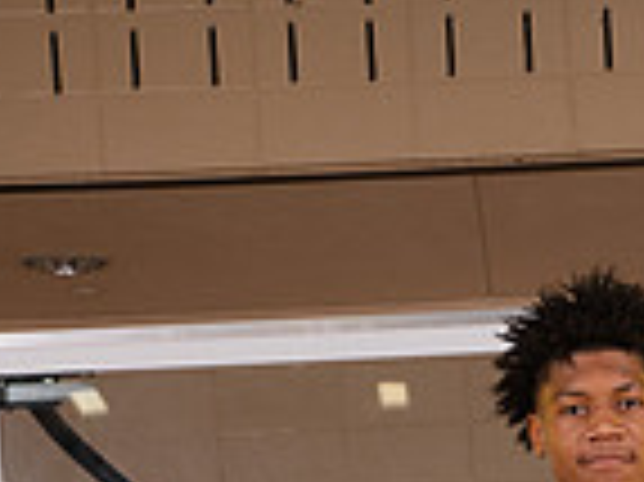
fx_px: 2584
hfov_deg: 14.0
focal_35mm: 139
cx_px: 603
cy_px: 1009
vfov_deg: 9.8
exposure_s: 1/320
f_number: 7.1
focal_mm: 46
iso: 320
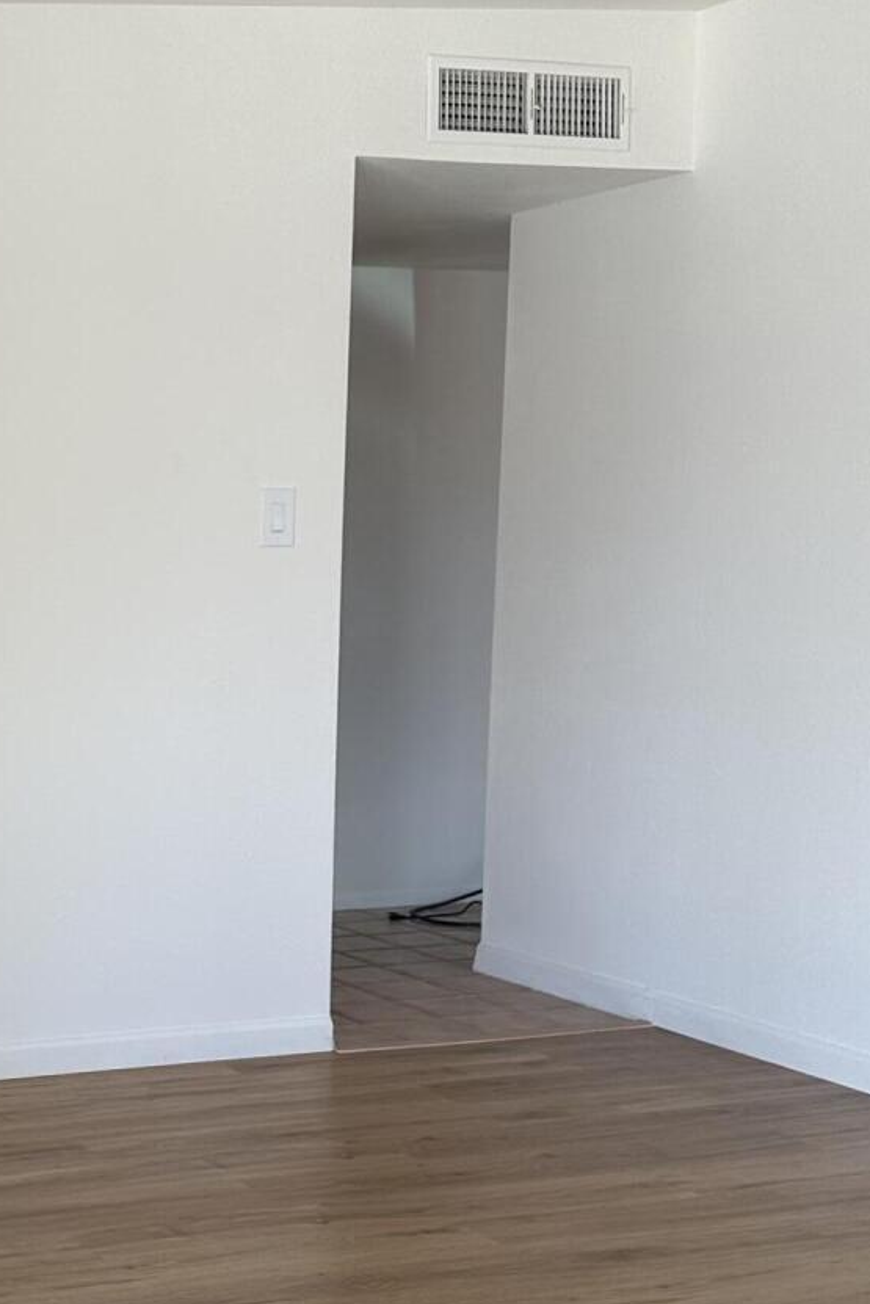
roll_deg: -1.3
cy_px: 875
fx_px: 2174
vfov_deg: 33.1
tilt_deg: -8.3
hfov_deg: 21.4
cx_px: -100
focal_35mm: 60
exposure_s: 1/121
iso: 80
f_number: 1.78
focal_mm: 6.86
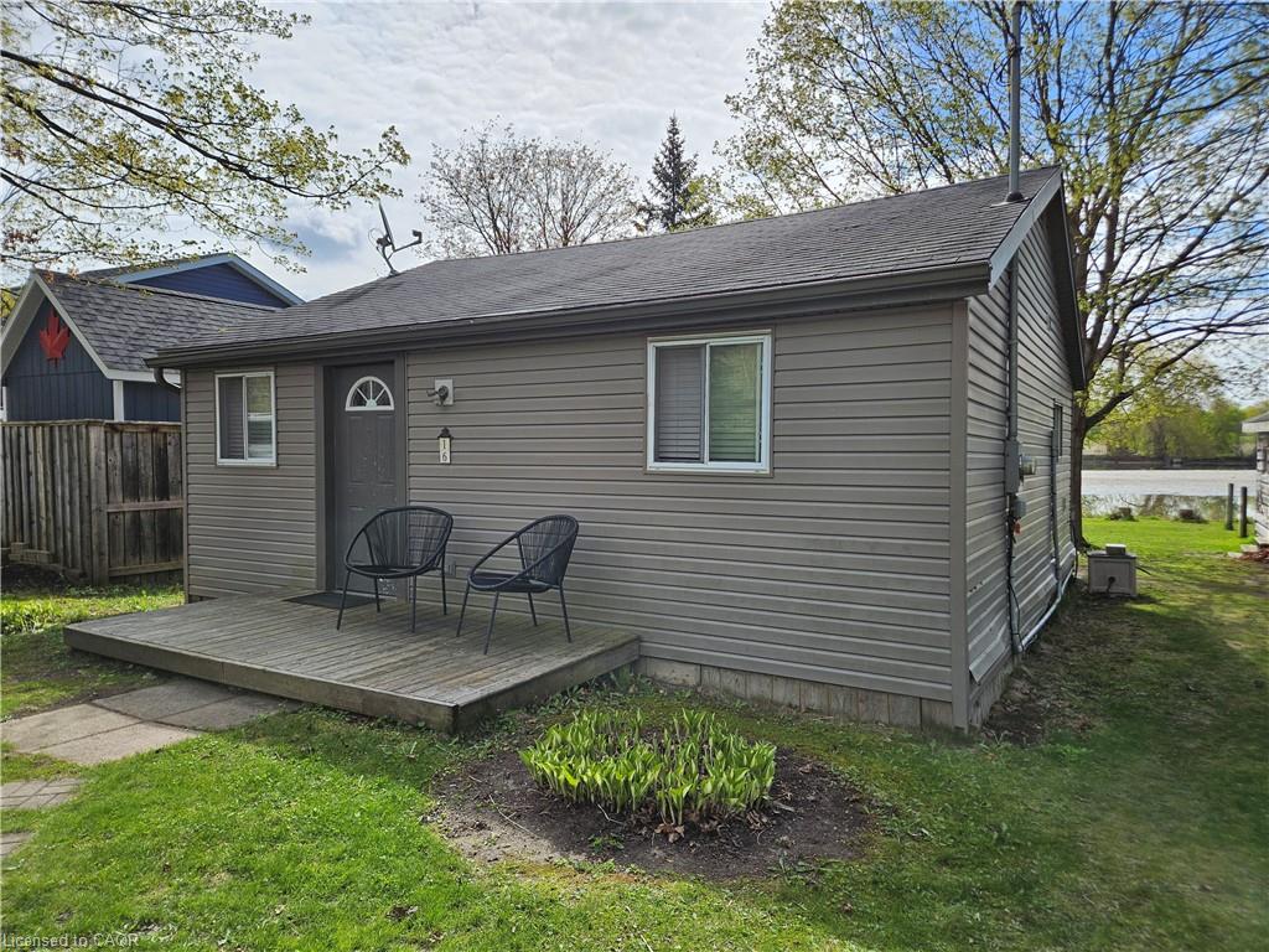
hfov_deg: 73.9
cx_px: 634
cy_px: 476
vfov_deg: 58.9
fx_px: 843
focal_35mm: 23
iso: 25
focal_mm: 5.4
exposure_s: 1/1437
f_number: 1.8
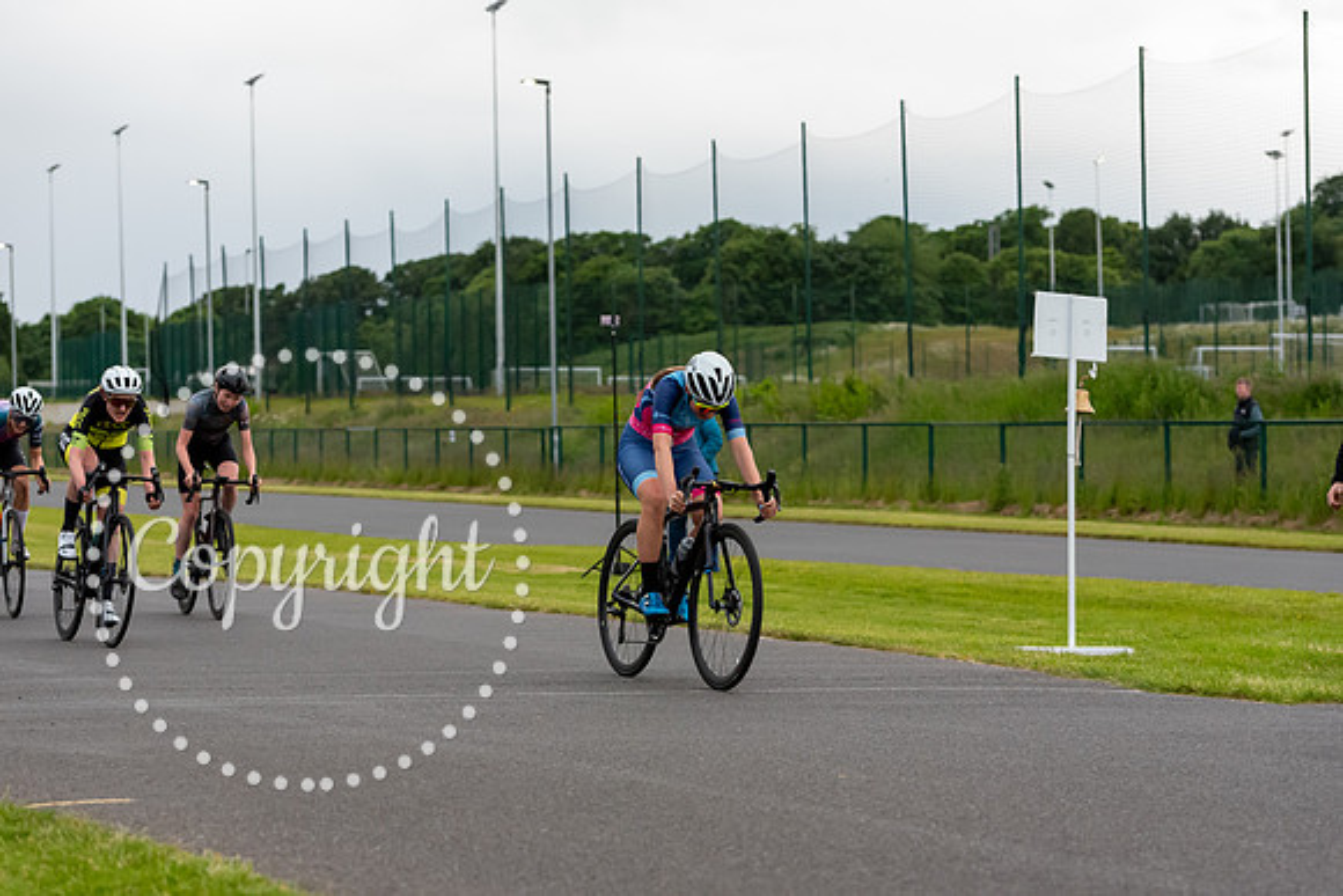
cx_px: 672
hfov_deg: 20.8
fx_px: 3657
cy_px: 448
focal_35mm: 98
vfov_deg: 14.0
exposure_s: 1/800
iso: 4000
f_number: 5
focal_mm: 98
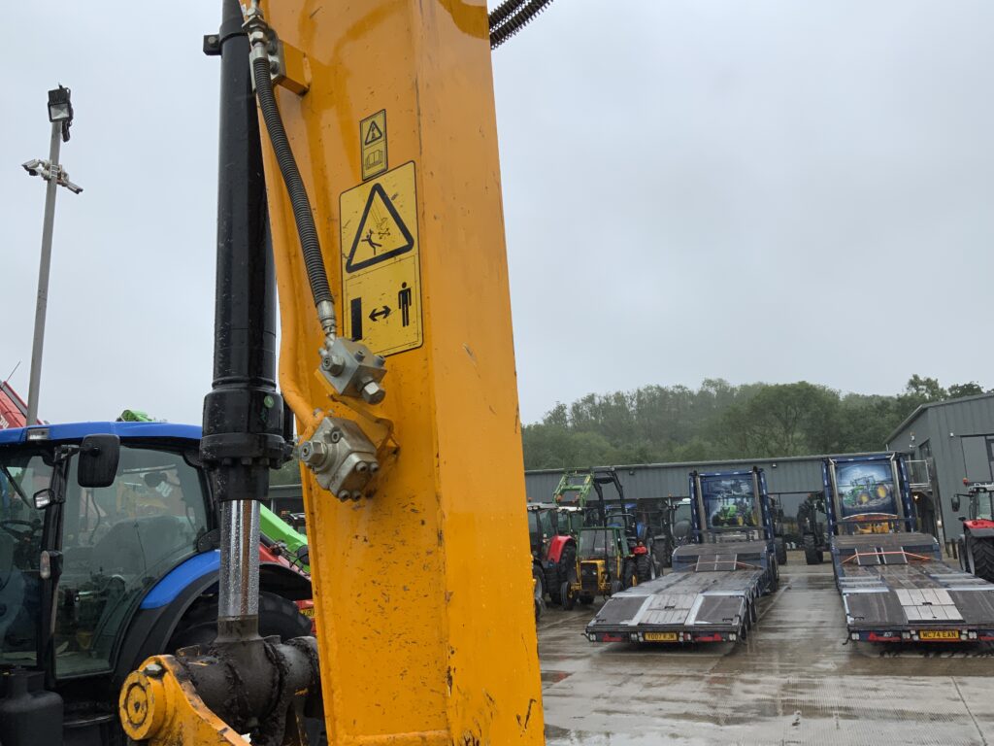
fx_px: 833
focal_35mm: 29
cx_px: 497
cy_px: 373
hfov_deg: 61.7
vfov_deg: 48.2
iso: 16
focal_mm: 3
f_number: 1.8
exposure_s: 1/409
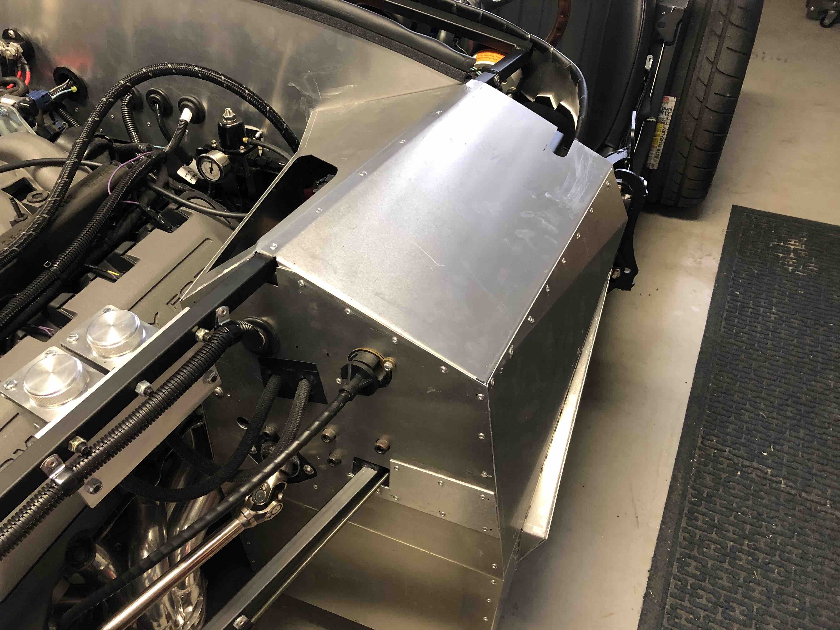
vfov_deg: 49.7
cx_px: 420
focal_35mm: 28
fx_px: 679
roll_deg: +3.8
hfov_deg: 63.4
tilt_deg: -43.0
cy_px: 315
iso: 100
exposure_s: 1/13
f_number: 1.8
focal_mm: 4
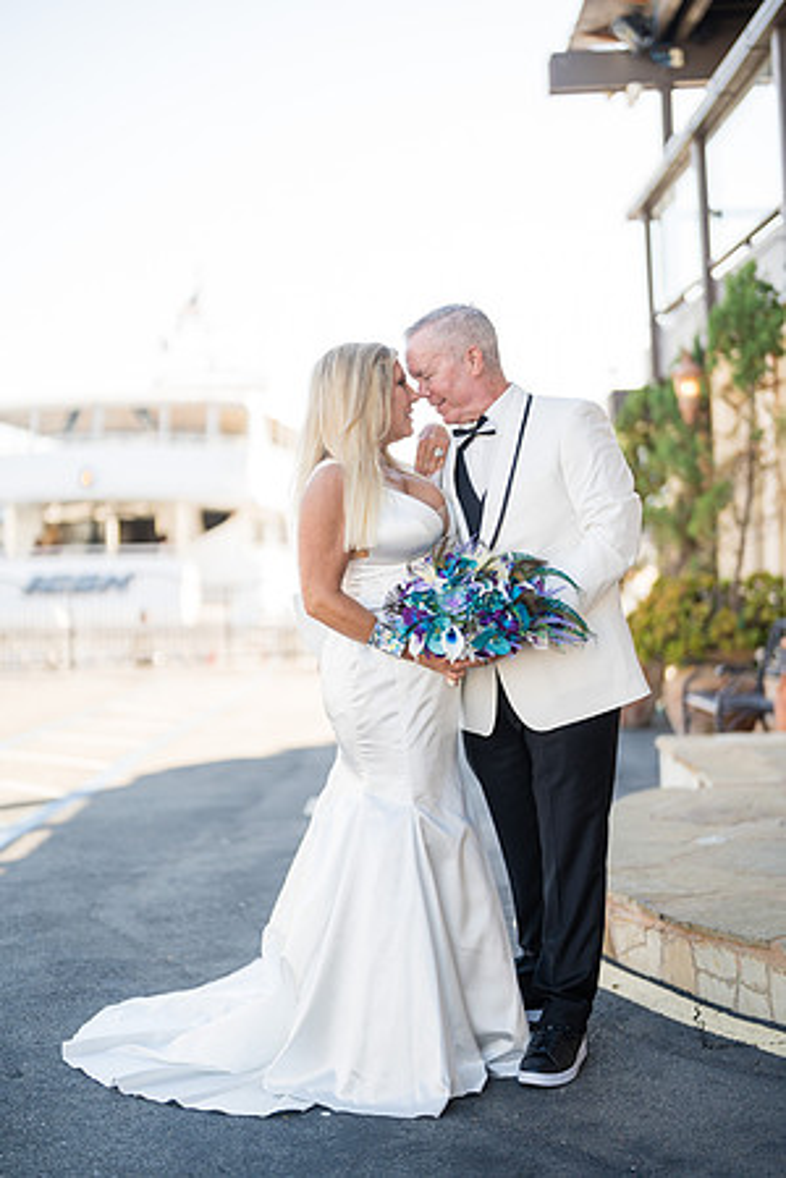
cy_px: 589
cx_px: 393
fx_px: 1637
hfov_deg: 27.0
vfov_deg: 39.6
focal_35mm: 50
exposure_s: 1/1600
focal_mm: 50
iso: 125
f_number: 1.2
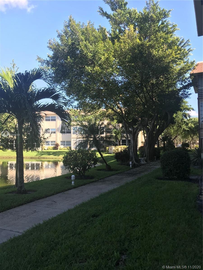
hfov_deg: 49.7
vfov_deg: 63.4
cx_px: 102
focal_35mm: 28
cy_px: 135
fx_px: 219
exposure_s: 1/512
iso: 20
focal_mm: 3.99
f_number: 1.8
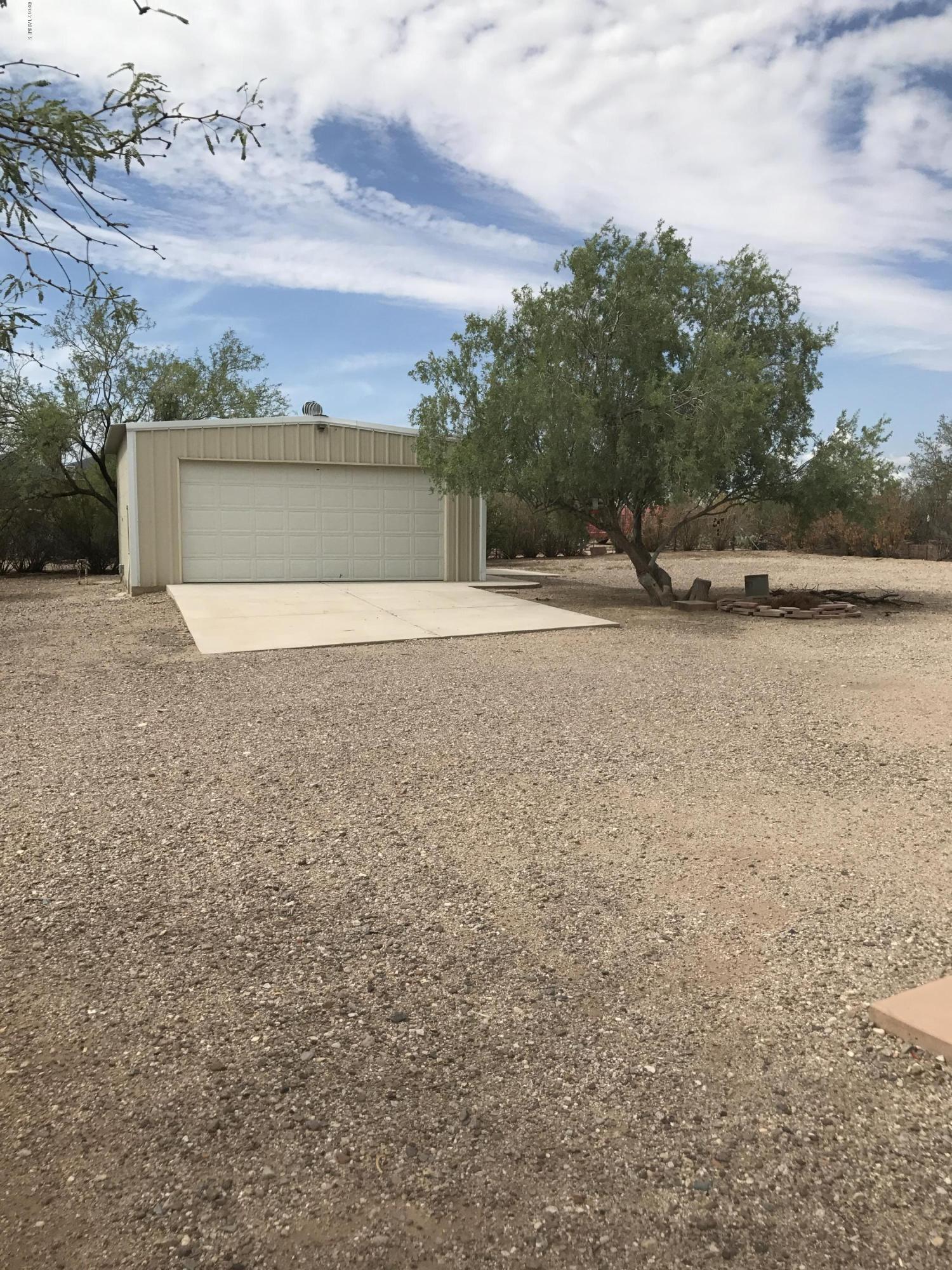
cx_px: 476
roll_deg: -0.1
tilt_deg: -4.7
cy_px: 635
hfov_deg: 49.7
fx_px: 1027
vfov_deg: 63.4
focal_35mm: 28
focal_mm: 3.99
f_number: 1.8
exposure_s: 1/4167
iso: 20
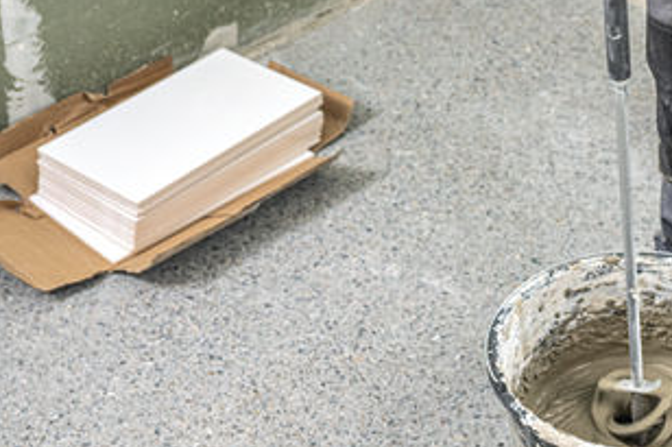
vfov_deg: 14.9
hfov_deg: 21.9
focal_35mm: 91
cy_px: 67
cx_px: 591
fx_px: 1698
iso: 800
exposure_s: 1/160
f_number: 4
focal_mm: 35
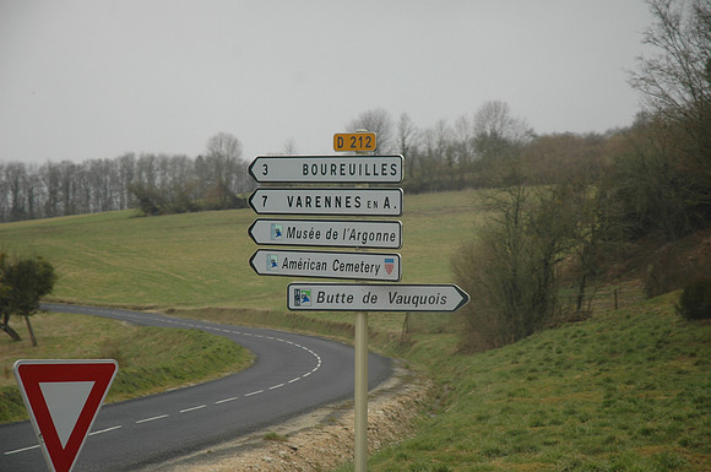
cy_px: 236
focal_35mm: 105
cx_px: 356
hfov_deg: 19.5
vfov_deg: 13.0
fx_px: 2071
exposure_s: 1/250
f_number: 5
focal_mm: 70
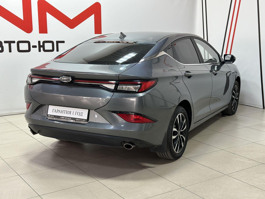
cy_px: 100
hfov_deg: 39.7
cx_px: 132
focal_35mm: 48
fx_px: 367
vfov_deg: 30.3
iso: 100
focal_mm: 6.86
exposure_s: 1/100
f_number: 1.78
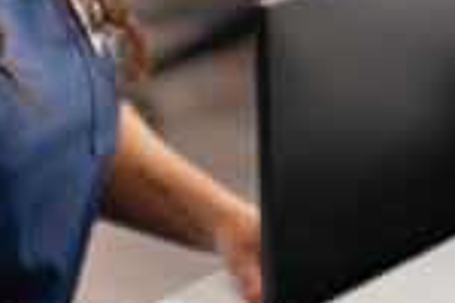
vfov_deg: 4.0
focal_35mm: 334
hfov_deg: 6.1
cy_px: -435
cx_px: 661
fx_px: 4221
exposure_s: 1/250
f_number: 1.4
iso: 100
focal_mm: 50
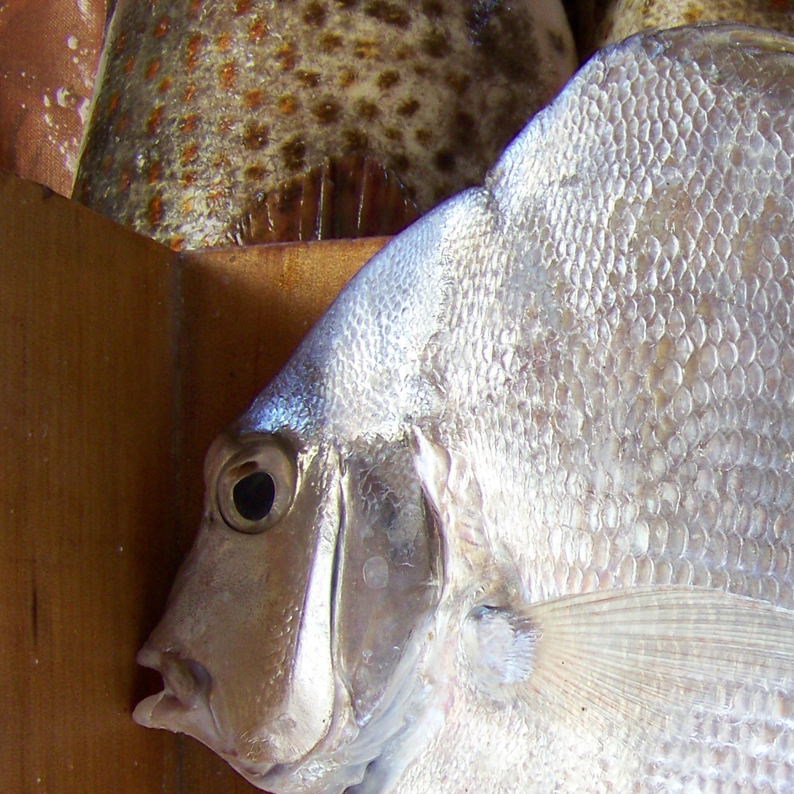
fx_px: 1946
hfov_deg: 21.9
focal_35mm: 75
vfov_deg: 22.9
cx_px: 866
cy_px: 570
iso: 100
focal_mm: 5.85
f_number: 2.8
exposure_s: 1/80
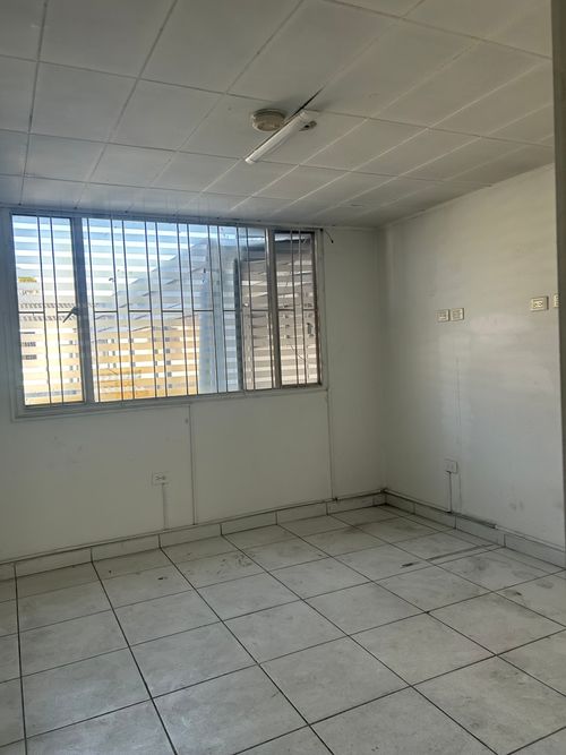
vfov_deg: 67.3
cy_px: 378
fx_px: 567
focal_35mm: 26
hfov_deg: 53.0
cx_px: 283
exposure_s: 1/179
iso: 40
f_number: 1.5
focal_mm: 5.7
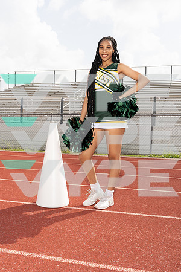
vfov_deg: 49.6
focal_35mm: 39
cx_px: 90
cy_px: 136
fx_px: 294
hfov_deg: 34.2
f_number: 11
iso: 200
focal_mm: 39
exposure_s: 1/250
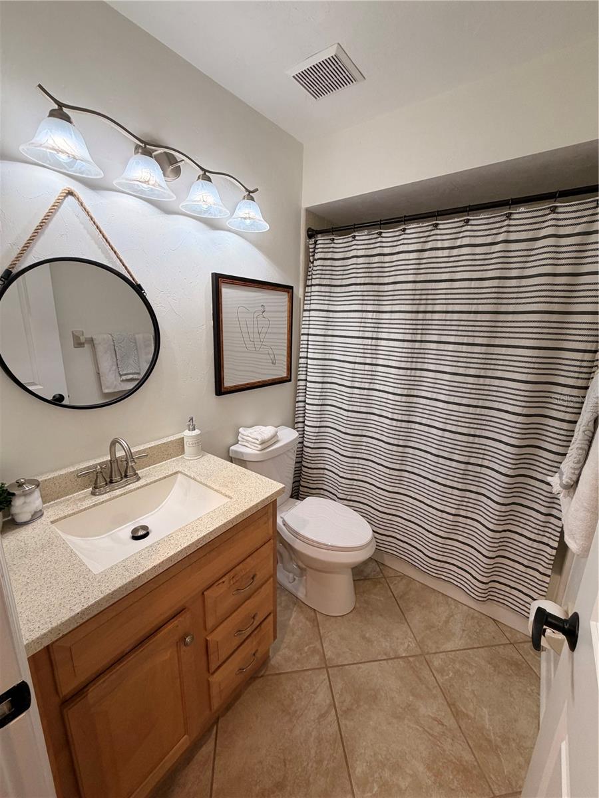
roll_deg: -2.1
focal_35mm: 14
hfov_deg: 85.7
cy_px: 399
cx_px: 300
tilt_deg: -13.4
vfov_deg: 102.1
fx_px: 323
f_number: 2.2
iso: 200
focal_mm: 2.22
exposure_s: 1/120
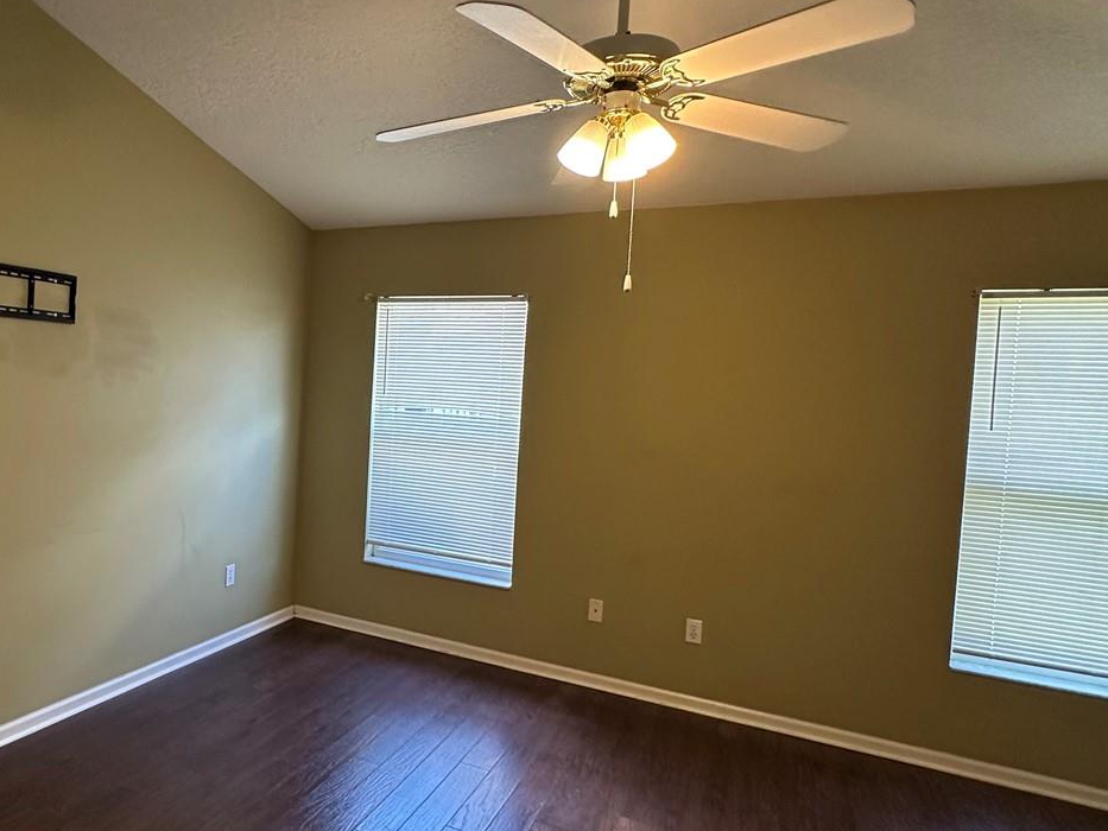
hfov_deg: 69.5
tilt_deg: -2.2
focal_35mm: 24
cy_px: 411
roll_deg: -2.5
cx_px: 367
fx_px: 768
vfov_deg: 56.8
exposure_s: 1/60
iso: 200
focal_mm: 2.22
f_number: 2.2
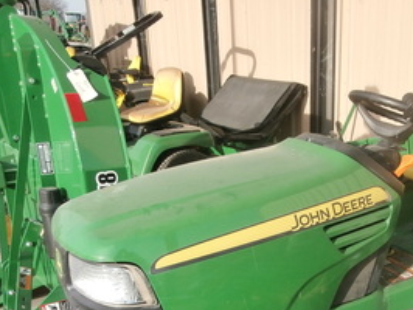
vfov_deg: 28.1
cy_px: 301
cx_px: 334
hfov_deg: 37.4
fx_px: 585
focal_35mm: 49
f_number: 3
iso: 100
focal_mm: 4.2
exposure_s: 1/640
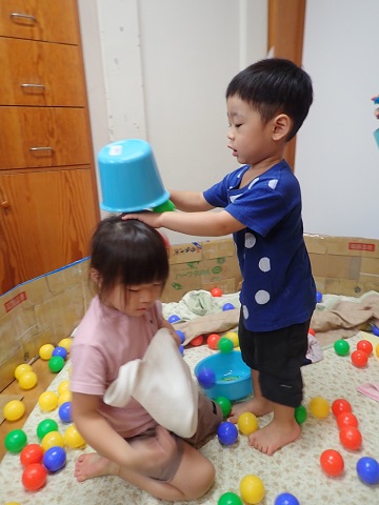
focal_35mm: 25
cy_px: 252
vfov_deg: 69.4
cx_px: 190
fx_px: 365
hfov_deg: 54.9
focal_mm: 4.5
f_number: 2
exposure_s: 1/40
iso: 200
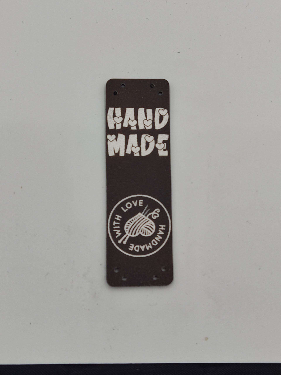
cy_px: 188
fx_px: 574
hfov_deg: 27.5
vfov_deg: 36.2
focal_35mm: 53
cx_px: 140
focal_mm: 4.71
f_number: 1.79
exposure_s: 1/444
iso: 50
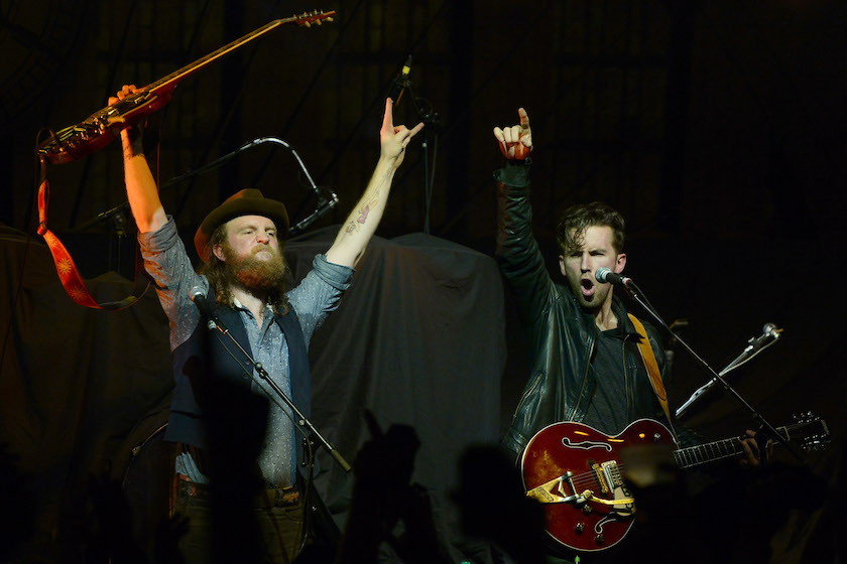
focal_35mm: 200
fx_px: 4705
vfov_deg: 6.9
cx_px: 424
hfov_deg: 10.3
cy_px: 282
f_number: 6.3
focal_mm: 200
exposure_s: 1/250
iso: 3200
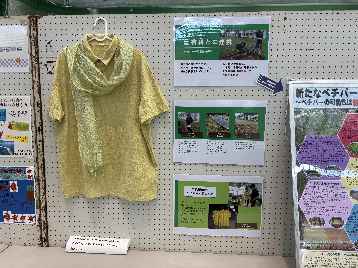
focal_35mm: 26
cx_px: 179
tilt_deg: -7.5
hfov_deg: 67.3
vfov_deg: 53.1
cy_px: 134
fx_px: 269
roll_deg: -0.8
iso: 50
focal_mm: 5.96
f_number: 1.6
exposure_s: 1/120
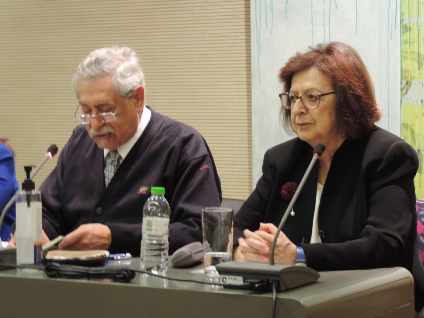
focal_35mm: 105
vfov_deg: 14.1
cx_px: 212
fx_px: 1286
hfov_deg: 18.7
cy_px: 159
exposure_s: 1/20
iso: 800
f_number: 4.2
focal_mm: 18.7
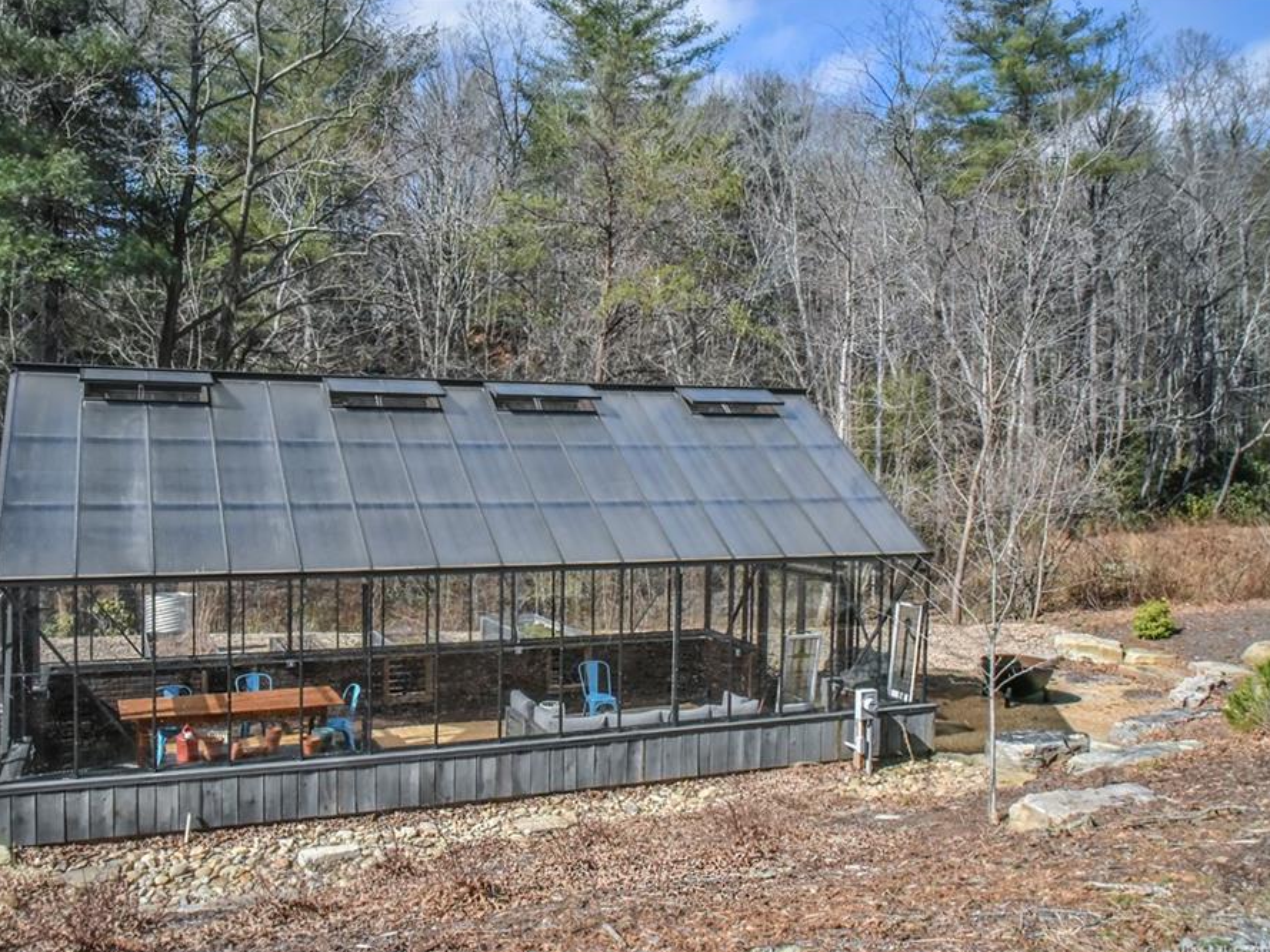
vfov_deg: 45.5
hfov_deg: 58.2
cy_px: 479
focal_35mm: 31
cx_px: 567
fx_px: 1137
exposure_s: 1/640
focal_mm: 28
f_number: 22
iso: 4000
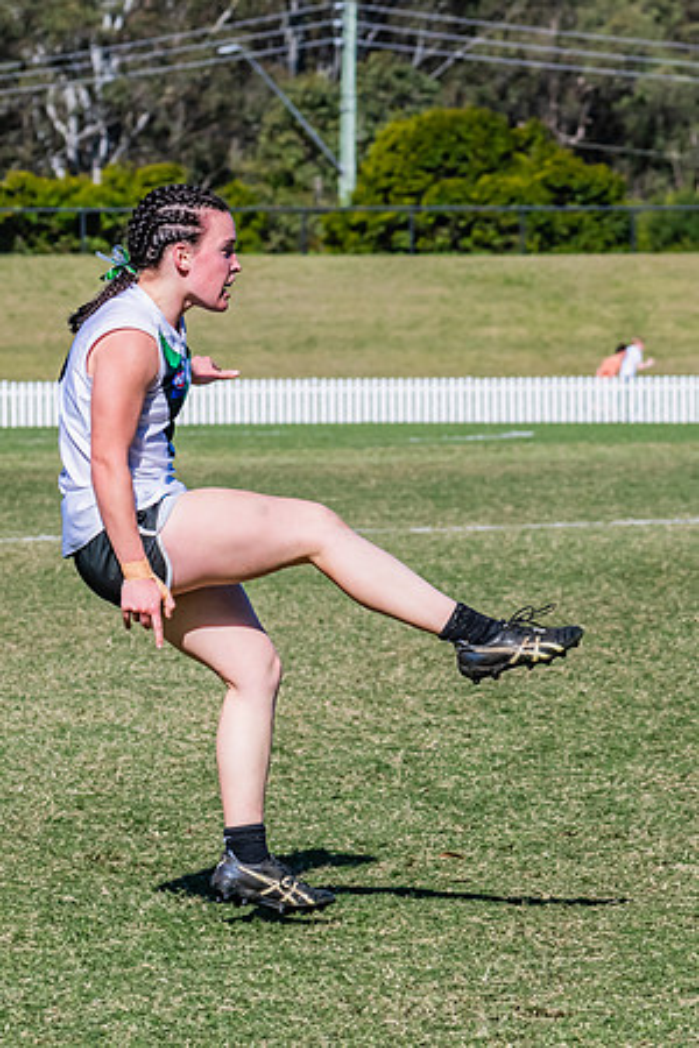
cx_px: 282
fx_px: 9198
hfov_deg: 4.4
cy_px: 547
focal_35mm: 316
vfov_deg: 6.5
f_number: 13
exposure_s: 1/1250
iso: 640
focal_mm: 170
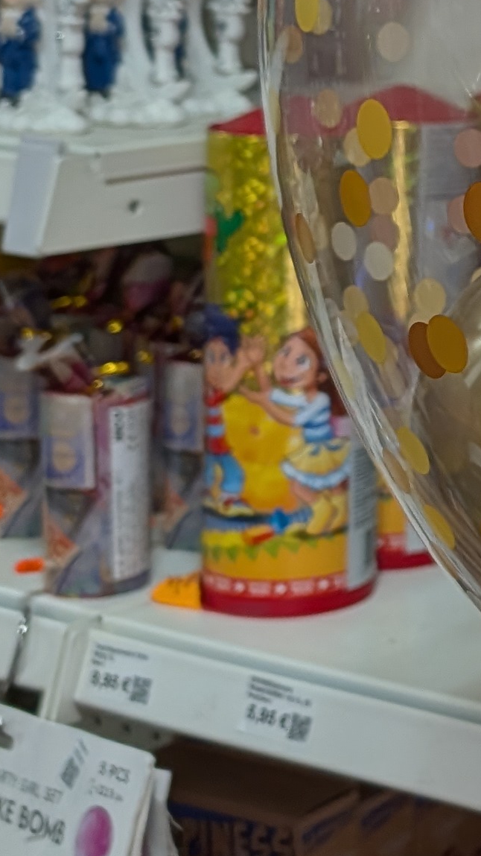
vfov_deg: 22.3
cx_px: 1091
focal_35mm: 93
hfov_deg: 11.2
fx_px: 2109
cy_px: 67
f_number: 1.68
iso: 27
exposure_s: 1/100
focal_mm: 6.9
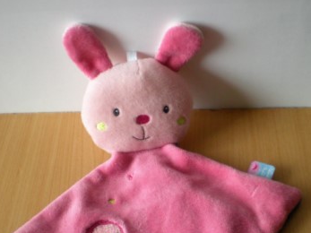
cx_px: 164
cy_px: 160
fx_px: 512
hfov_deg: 33.8
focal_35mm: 57
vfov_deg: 25.5
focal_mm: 6.3
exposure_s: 1/25
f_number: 3.1
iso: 200
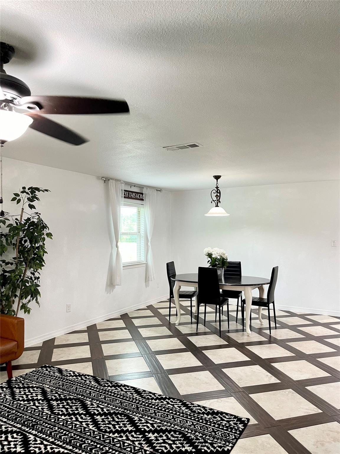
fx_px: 340
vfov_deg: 67.3
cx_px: 170
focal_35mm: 26
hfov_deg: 53.1
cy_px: 227
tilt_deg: +0.4
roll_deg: +0.1
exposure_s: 1/60
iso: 160
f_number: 1.6
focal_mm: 5.1
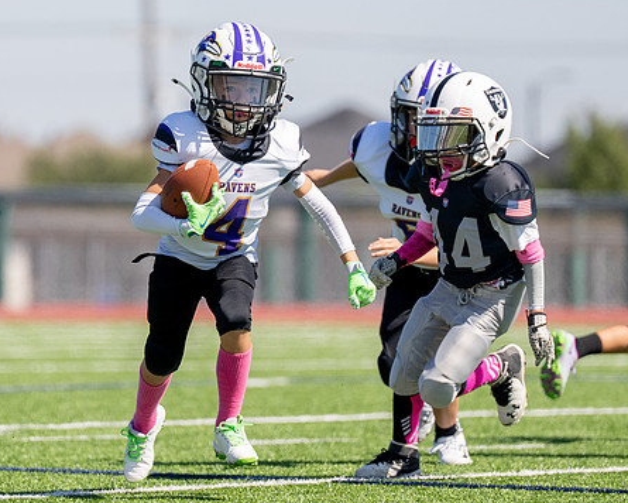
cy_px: 269
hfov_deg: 4.5
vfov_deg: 3.6
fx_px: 8029
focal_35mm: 432
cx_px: 216
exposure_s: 1/4000
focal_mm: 200
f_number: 2.8
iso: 200
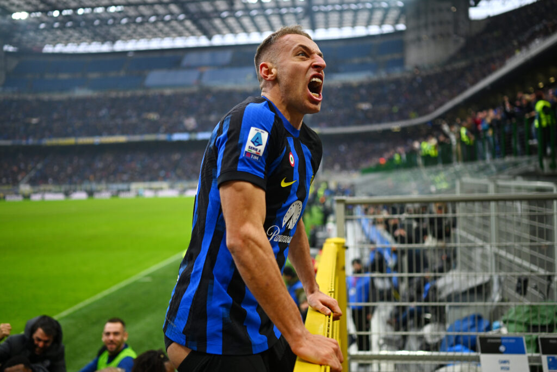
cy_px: 186
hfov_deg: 54.4
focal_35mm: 35
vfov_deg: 37.9
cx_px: 278
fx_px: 542
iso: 500
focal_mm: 35
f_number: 1.8
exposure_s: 1/1600
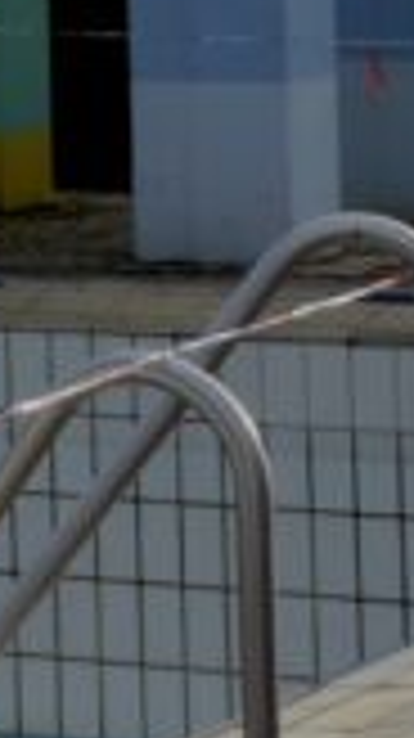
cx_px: -1760
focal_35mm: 246
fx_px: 4811
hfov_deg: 4.2
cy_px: -142
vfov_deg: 8.7
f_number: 22
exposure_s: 1/250
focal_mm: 32
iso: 1600
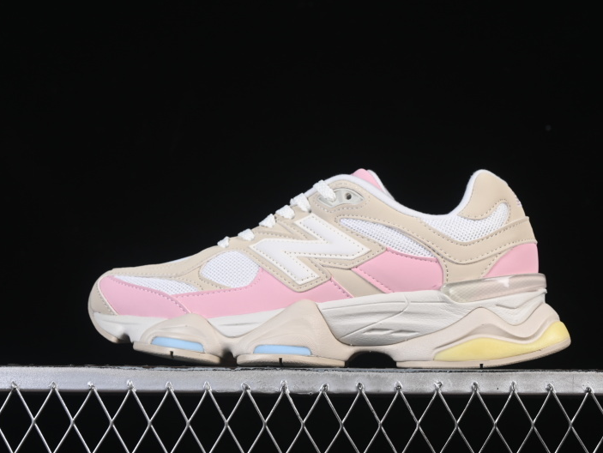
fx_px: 1429
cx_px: 335
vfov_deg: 18.0
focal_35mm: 82
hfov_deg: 23.8
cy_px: 227
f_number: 8
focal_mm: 50
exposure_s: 1/80
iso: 160
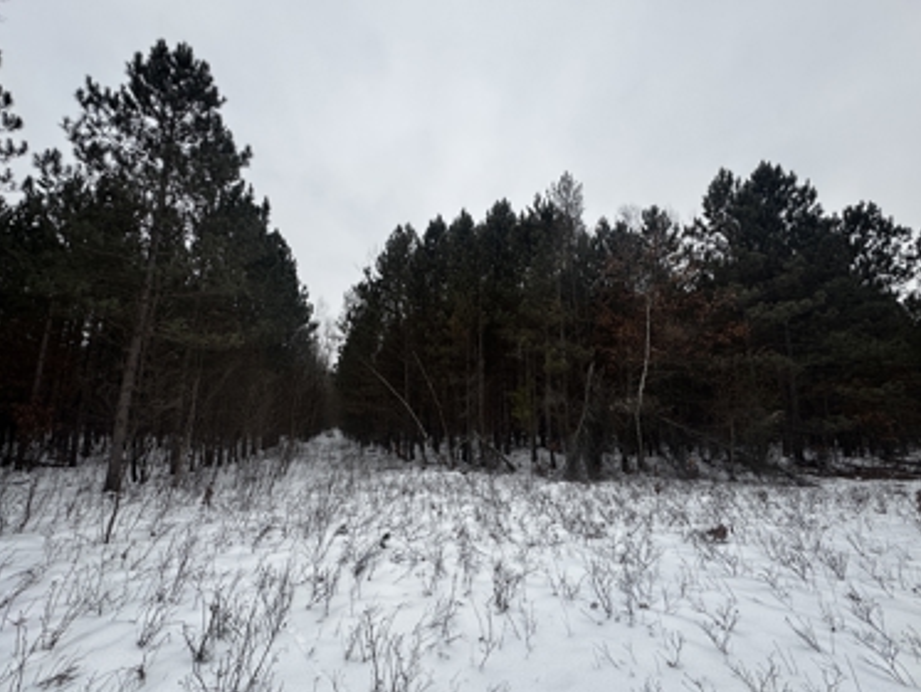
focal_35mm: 15
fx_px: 399
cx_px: 442
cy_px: 351
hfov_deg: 98.1
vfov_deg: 81.8
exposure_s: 1/226
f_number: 2.2
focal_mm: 2.22
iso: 40
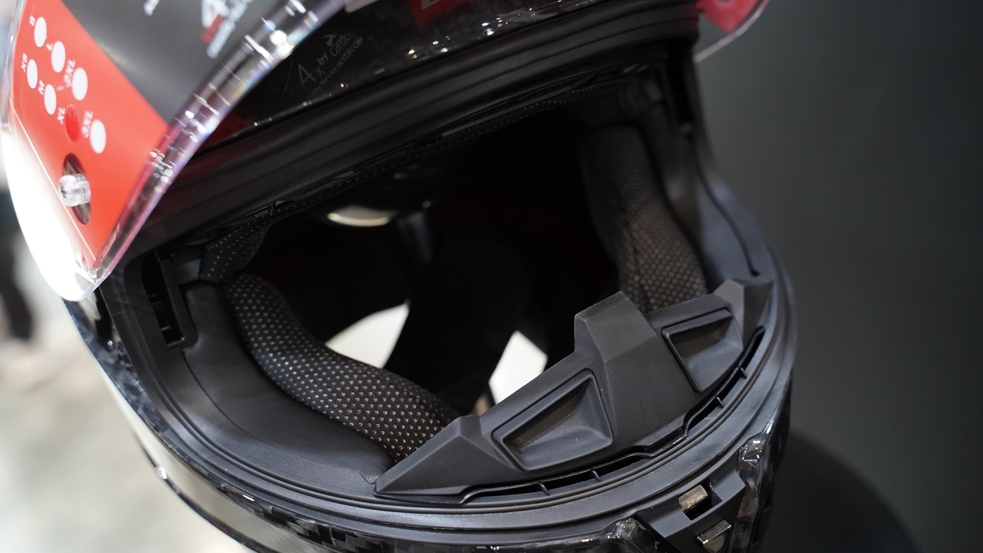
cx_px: 493
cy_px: 261
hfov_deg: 55.3
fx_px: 938
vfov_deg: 32.8
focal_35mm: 36
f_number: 4
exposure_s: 1/80
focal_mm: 34
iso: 2000
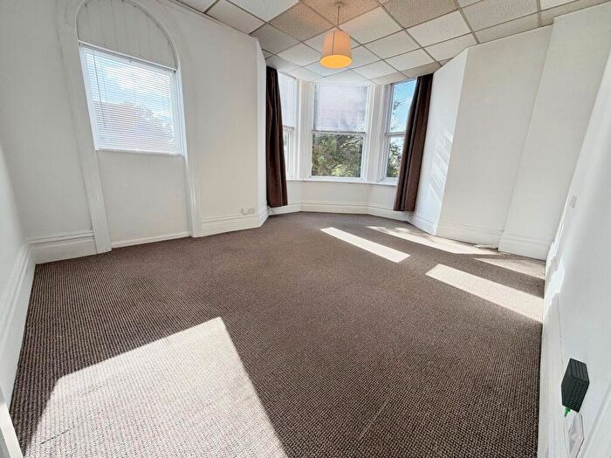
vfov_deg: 85.7
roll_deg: -2.8
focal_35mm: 14
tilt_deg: -12.8
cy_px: 229
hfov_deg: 102.1
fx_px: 247
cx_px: 306
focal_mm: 2.22
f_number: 2.2
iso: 50
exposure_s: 1/227
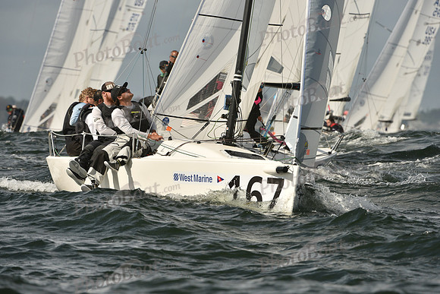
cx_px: 220
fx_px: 4890
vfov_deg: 3.4
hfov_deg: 5.2
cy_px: 147
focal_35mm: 400
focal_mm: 400
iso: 320
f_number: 8
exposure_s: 1/1600
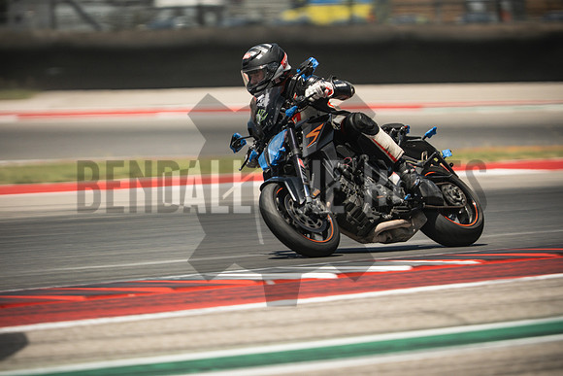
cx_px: 282
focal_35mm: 420
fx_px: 6570
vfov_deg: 3.3
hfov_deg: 4.9
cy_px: 188
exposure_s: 1/320
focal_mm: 280
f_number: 2.8
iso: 500
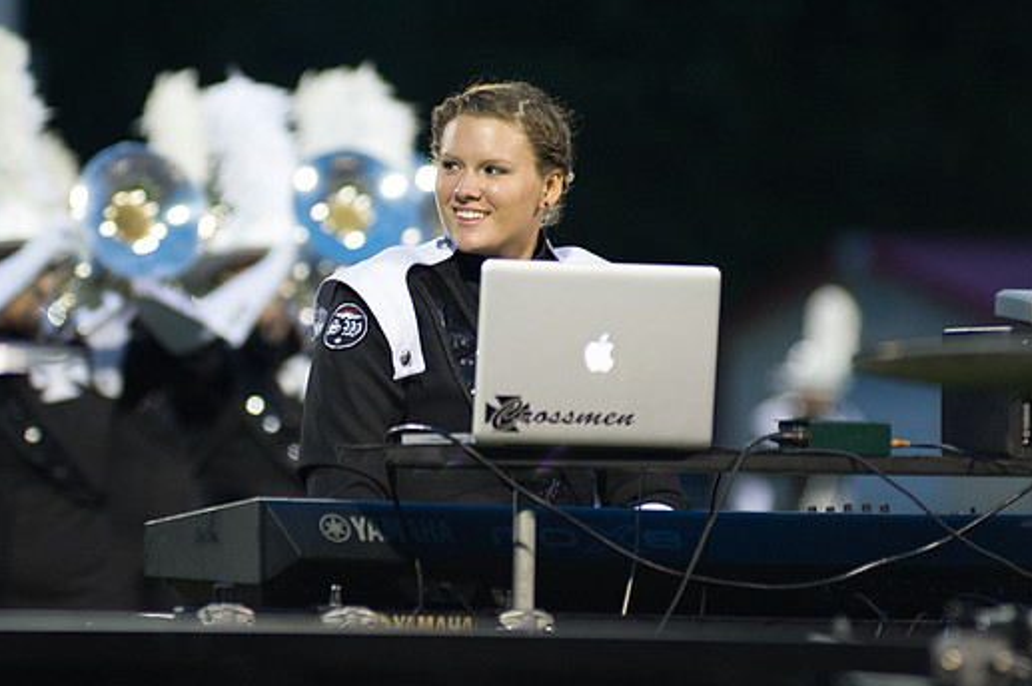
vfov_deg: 4.3
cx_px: 490
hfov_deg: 6.5
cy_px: 297
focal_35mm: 316
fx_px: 9053
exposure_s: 1/160
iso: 2500
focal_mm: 200
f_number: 2.8
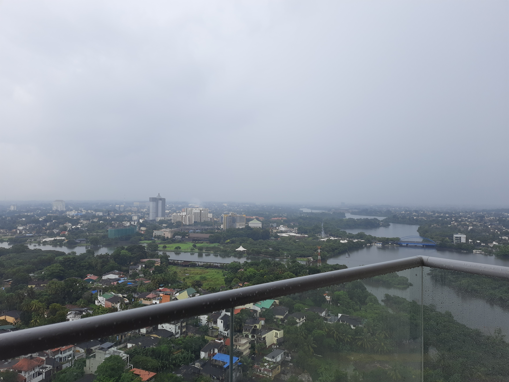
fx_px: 353
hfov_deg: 71.6
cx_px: 254
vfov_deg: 56.8
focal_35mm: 24
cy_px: 191
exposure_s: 1/507
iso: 20
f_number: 1.8
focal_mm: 5.23
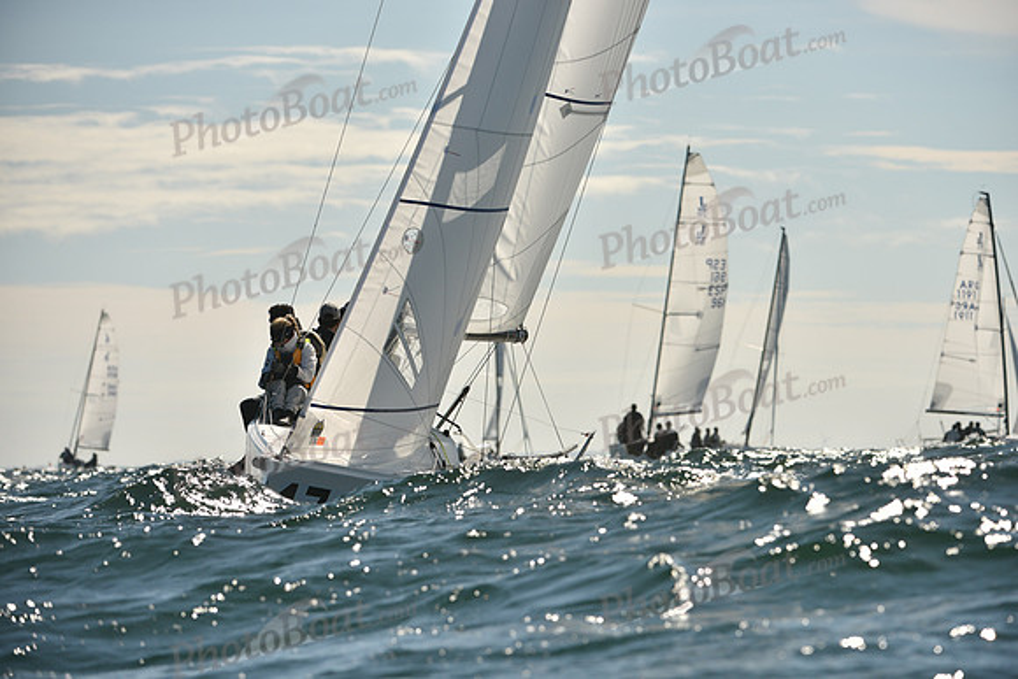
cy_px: 340
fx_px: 6222
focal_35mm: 220
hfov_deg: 9.4
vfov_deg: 6.2
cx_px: 509
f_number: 6.3
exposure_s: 1/2500
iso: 250
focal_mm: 220
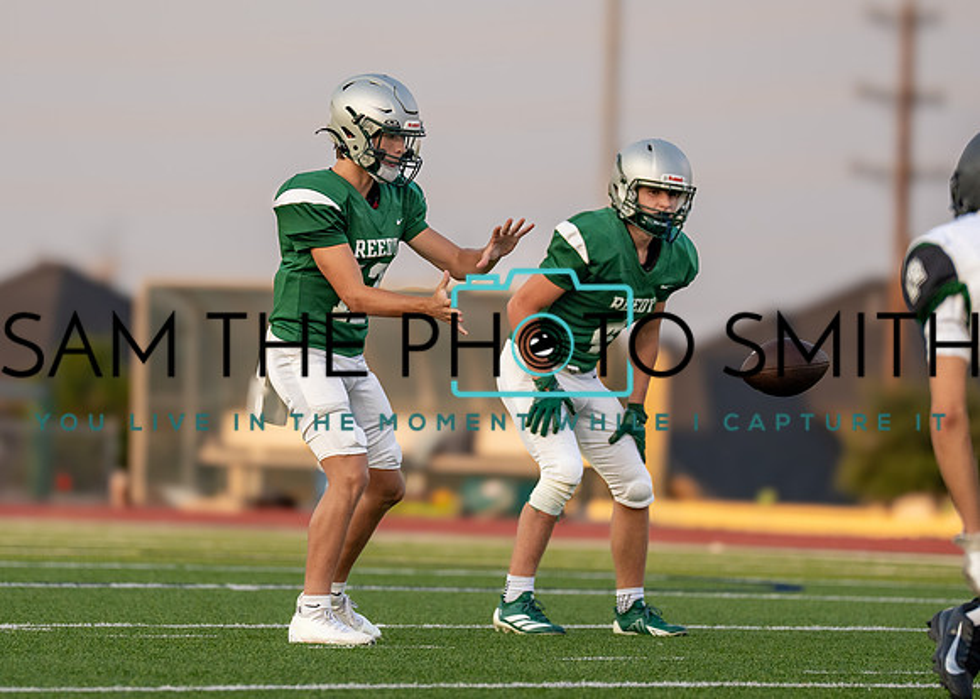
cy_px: 302
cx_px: 360
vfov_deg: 3.8
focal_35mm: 376
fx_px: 10466
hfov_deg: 5.4
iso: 400
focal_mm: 200
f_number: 2.8
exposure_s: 1/2000
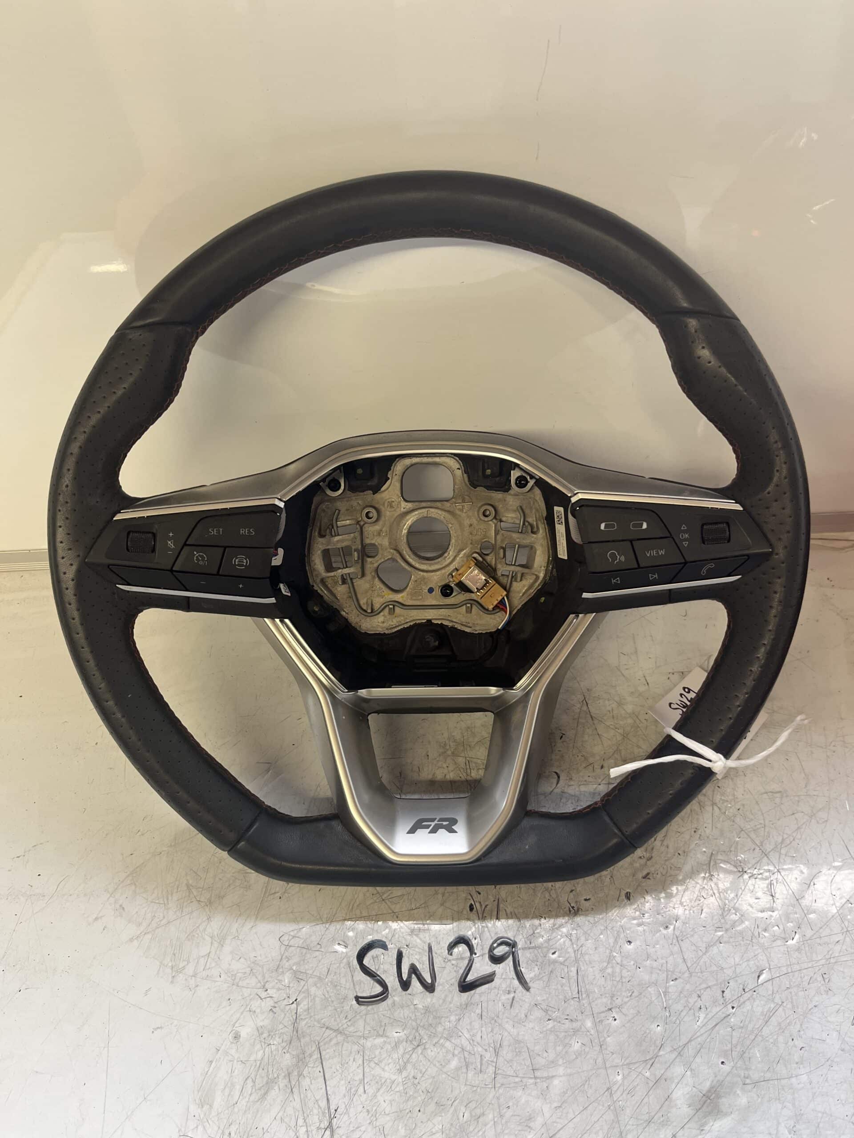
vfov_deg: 67.3
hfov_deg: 53.1
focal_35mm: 26
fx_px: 855
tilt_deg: -47.6
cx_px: 427
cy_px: 569
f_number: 1.6
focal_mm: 5.1
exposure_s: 1/107
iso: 125
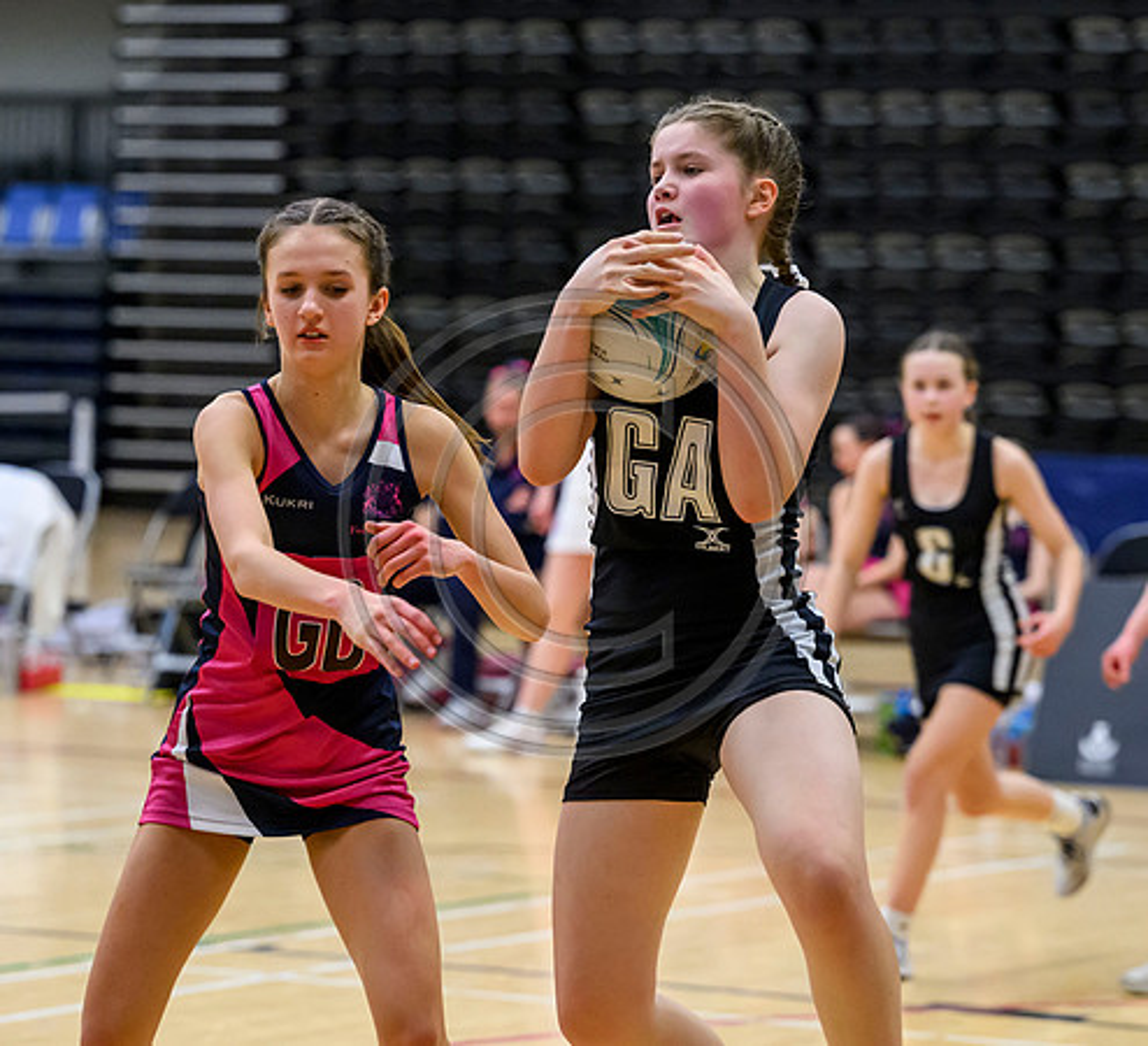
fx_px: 5761
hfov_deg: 11.4
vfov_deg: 10.4
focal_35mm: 161
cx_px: 575
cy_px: 534
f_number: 3.2
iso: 6400
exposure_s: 1/1000
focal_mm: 110
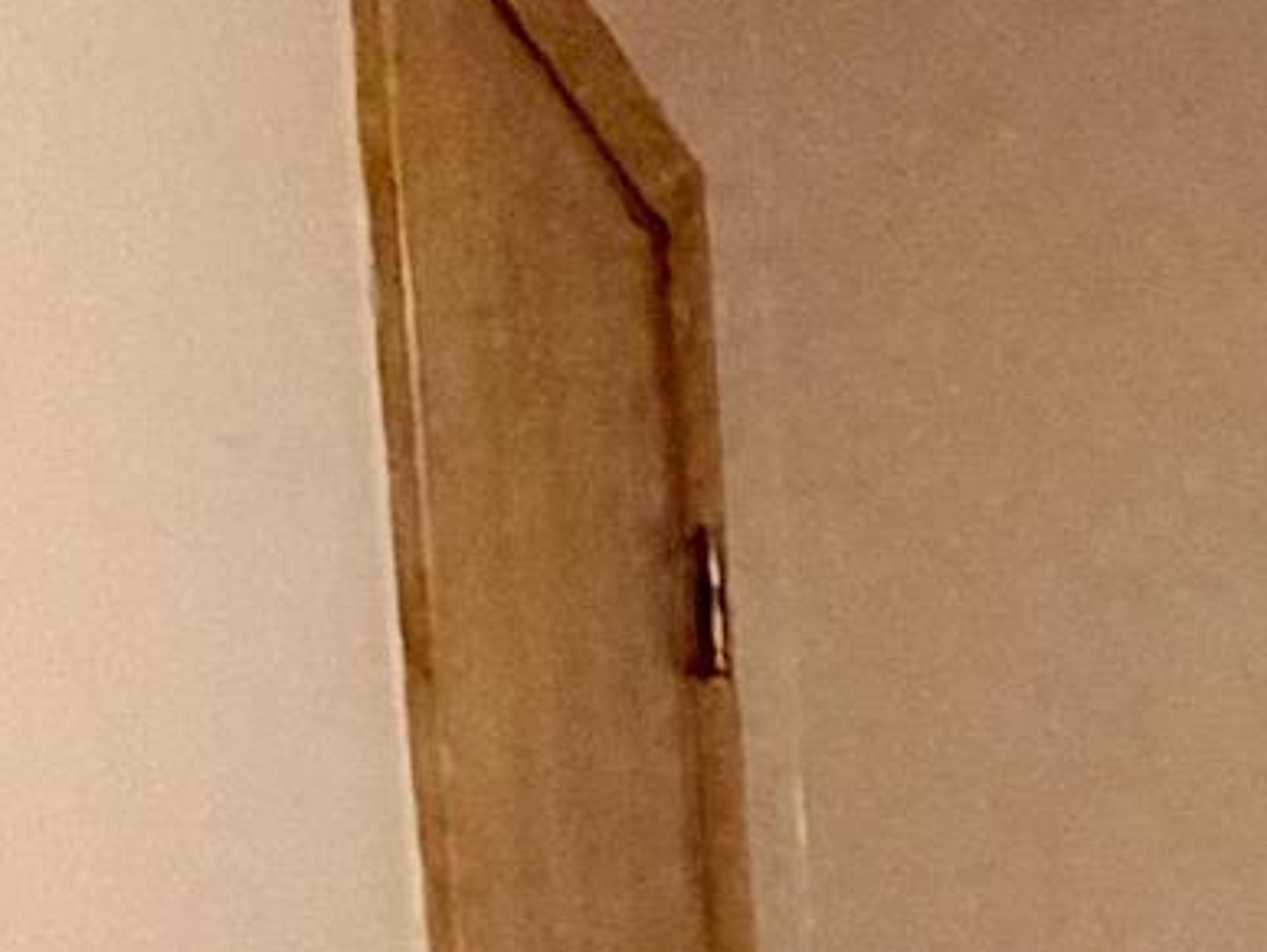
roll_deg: -0.7
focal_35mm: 111
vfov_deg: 11.9
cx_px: 4286
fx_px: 4067
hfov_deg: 9.9
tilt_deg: -5.9
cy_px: 1940
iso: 500
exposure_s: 1/60
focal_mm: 2.22
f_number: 2.2
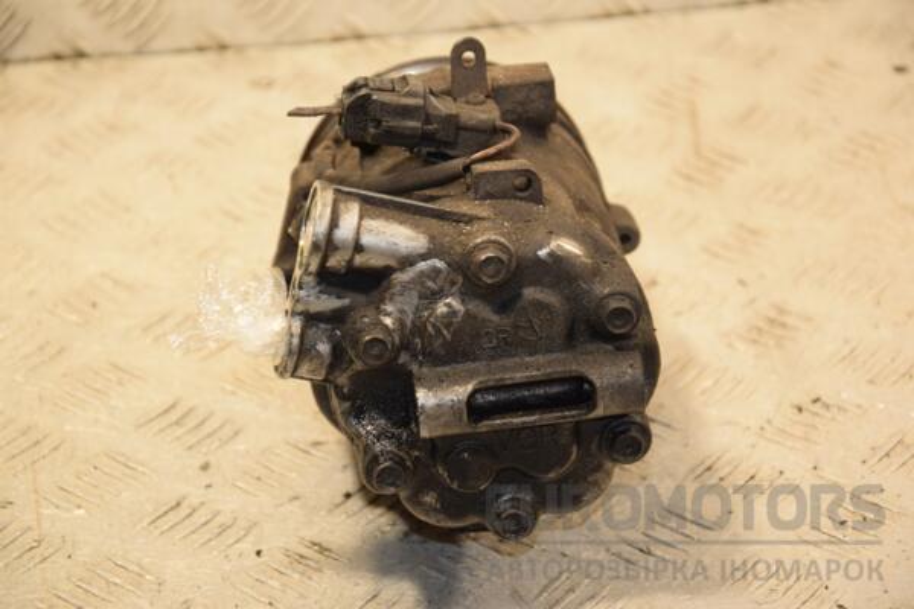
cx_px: 457
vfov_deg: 12.2
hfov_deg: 18.2
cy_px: 304
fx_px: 2856
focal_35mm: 112
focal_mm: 75
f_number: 5.3
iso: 800
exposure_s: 1/125
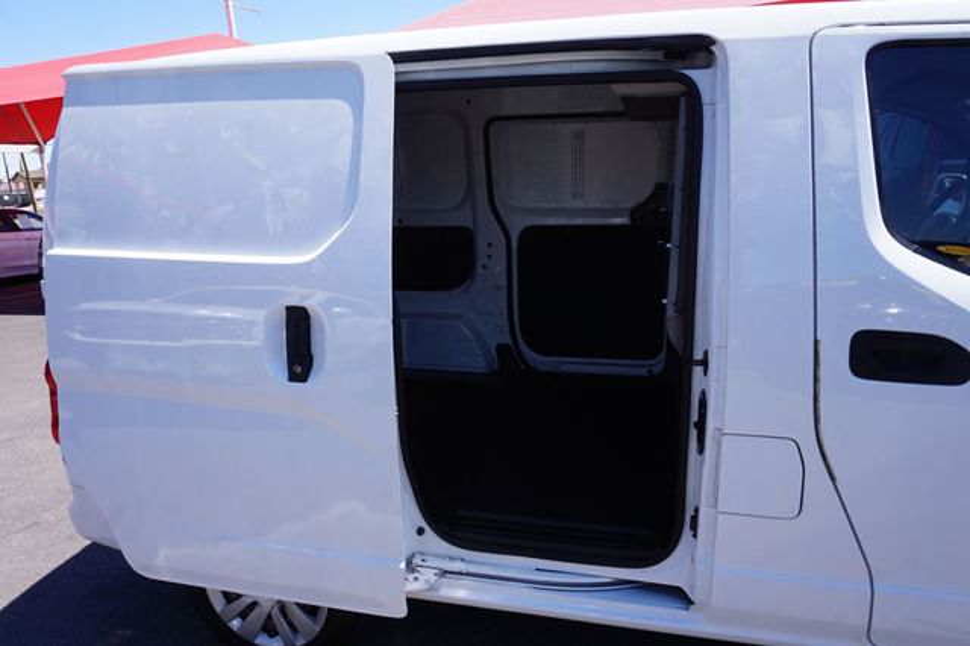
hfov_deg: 73.8
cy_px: 323
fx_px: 646
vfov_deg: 53.1
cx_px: 485
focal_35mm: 24
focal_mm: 16
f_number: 11
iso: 100
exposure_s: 1/80
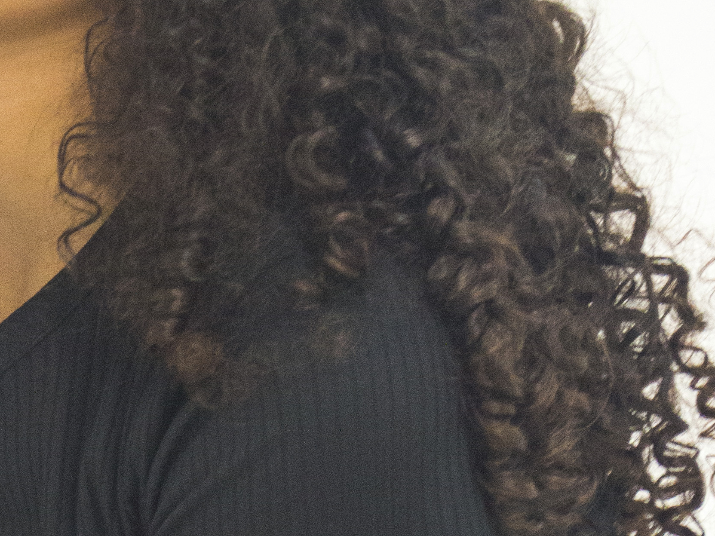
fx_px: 5922
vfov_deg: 5.2
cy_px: 507
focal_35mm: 287
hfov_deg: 6.9
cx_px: 57
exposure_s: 1/60
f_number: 5.6
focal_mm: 55
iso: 3200
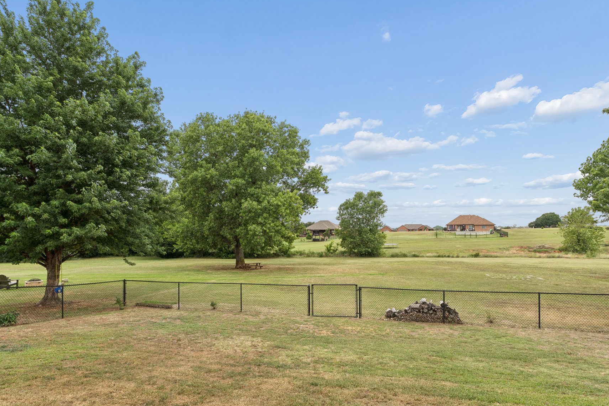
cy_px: 228
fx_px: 304
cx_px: 308
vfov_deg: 67.1
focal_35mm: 18
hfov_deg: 90.0
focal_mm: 10
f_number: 8
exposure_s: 1/160
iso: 250
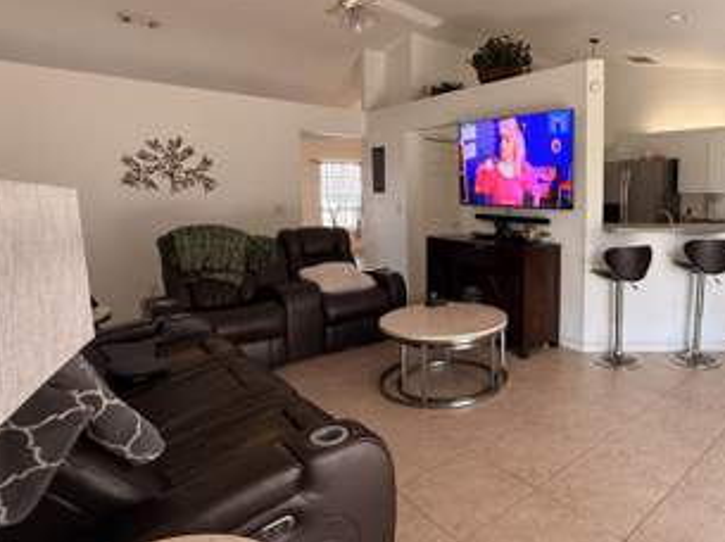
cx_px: 513
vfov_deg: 60.6
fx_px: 460
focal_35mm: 22
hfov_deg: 72.8
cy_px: 227
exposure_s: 1/120
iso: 250
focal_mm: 2.22
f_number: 2.2
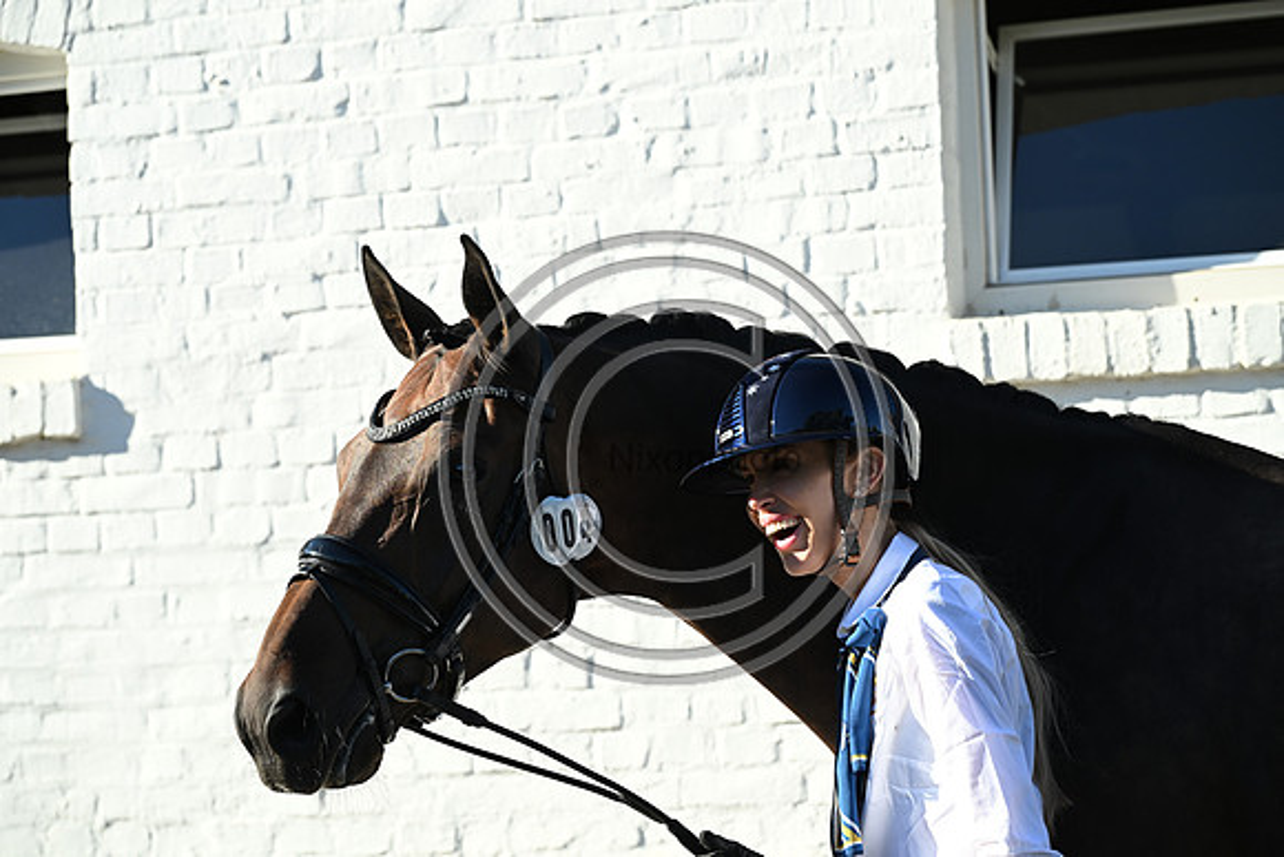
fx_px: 2961
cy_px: 428
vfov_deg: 16.5
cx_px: 642
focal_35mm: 83
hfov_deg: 24.5
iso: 720
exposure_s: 1/1600
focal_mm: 83
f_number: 5
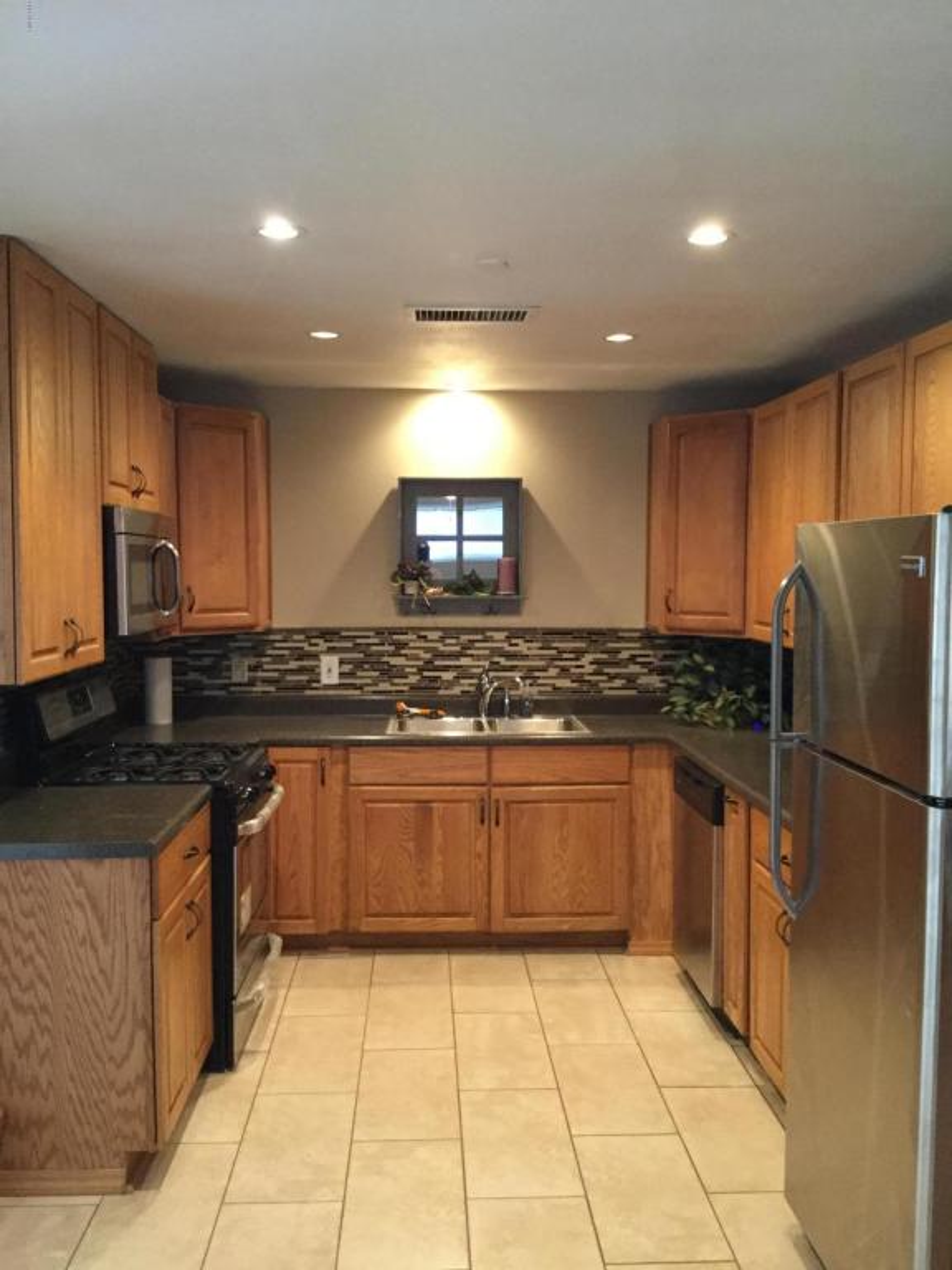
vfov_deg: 58.4
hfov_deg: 45.4
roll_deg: +0.1
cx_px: 476
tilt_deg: -3.2
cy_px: 635
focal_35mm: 31
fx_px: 1137
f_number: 2.4
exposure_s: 1/15
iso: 200
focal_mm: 3.3
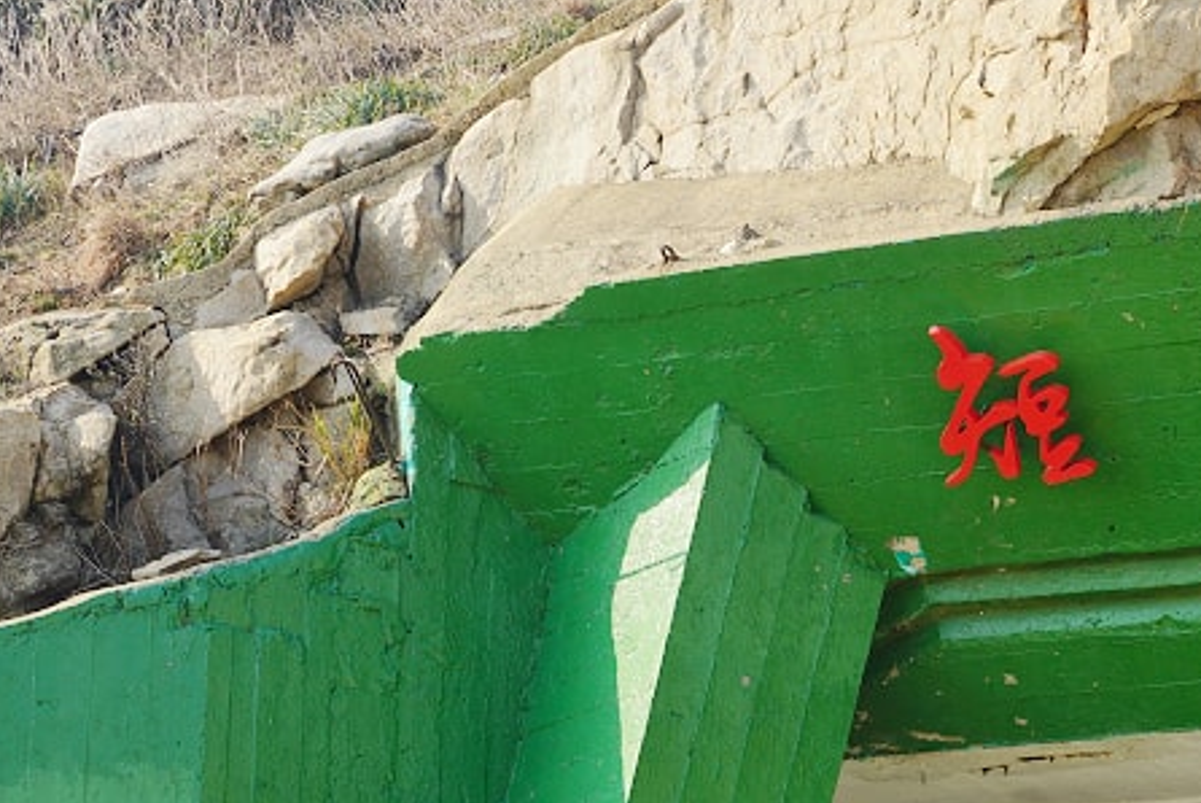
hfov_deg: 16.8
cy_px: 1021
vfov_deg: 11.1
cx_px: 1004
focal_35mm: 121
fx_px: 4039
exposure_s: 1/100
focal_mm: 45
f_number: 6.3
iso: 100
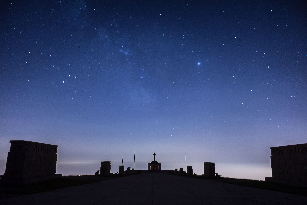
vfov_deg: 46.4
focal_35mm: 28
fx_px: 239
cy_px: 102
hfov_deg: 65.5
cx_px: 154
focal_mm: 28
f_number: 3.5
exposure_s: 15
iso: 2000
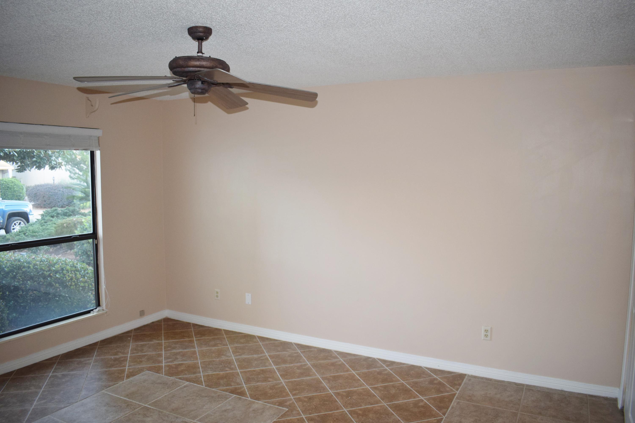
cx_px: 318
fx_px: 476
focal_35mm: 27
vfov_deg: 47.9
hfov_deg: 67.4
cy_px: 212
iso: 800
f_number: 4
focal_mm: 18
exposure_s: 1/60
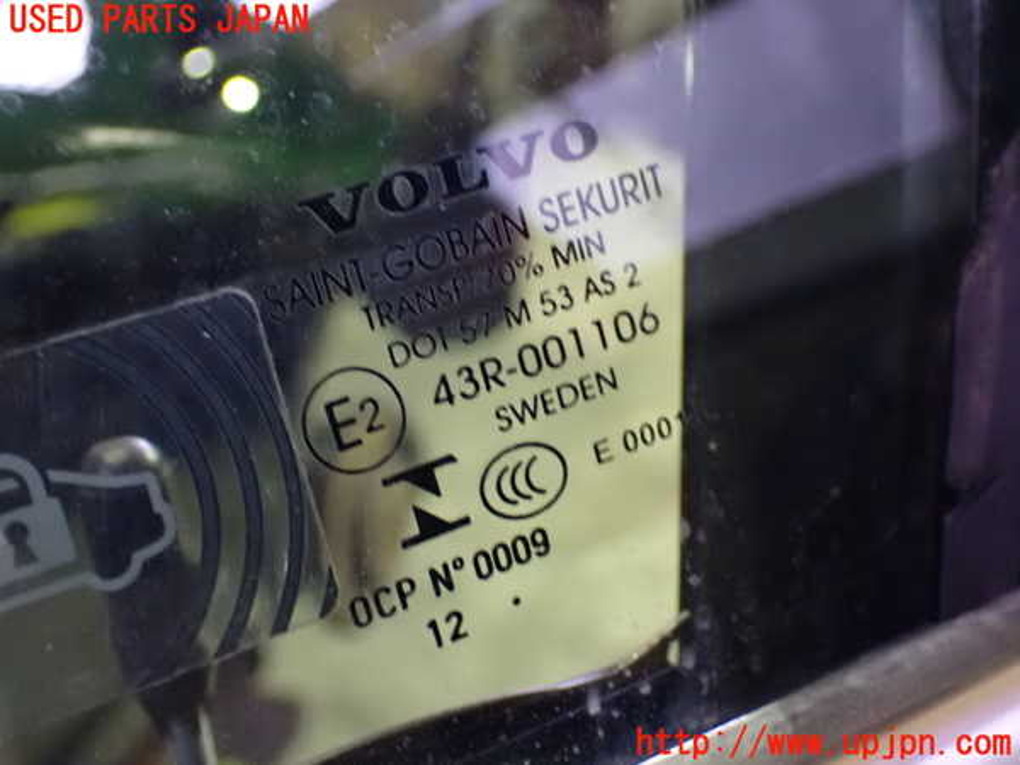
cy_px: 382
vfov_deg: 30.9
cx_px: 510
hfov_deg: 40.4
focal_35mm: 47
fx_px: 1385
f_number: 3.1
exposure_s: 1/25
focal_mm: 8.4
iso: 1600
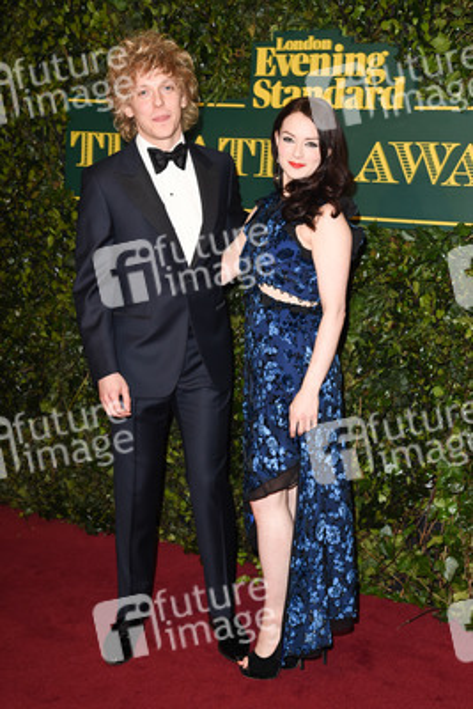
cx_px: 236
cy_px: 354
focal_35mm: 55
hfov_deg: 24.6
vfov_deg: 36.2
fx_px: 1083
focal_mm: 55
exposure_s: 1/250
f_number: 5.6
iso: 800
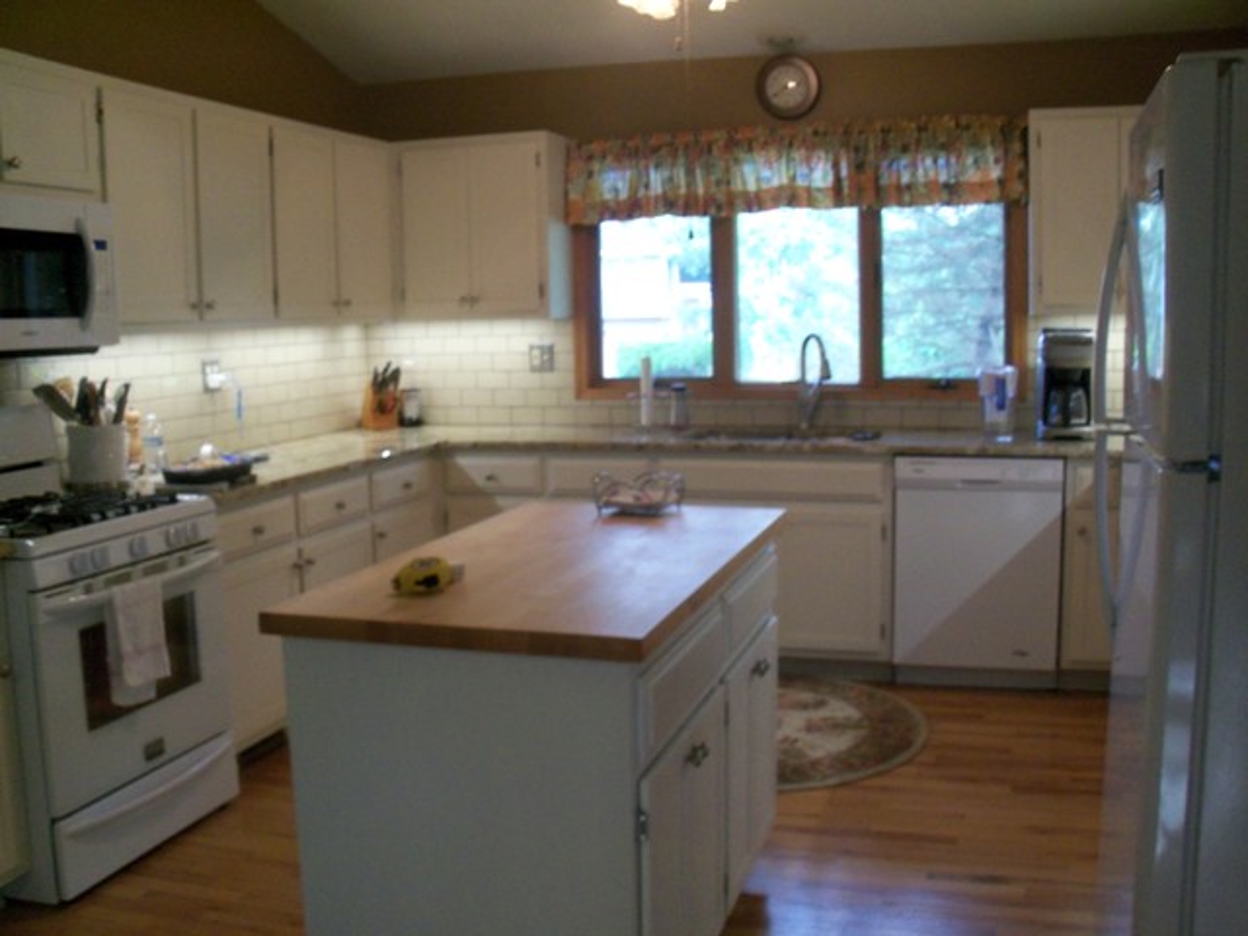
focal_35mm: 35
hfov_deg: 52.6
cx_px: 624
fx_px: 1262
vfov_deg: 40.7
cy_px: 468
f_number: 3
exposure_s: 1/30
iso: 200
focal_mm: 6.3
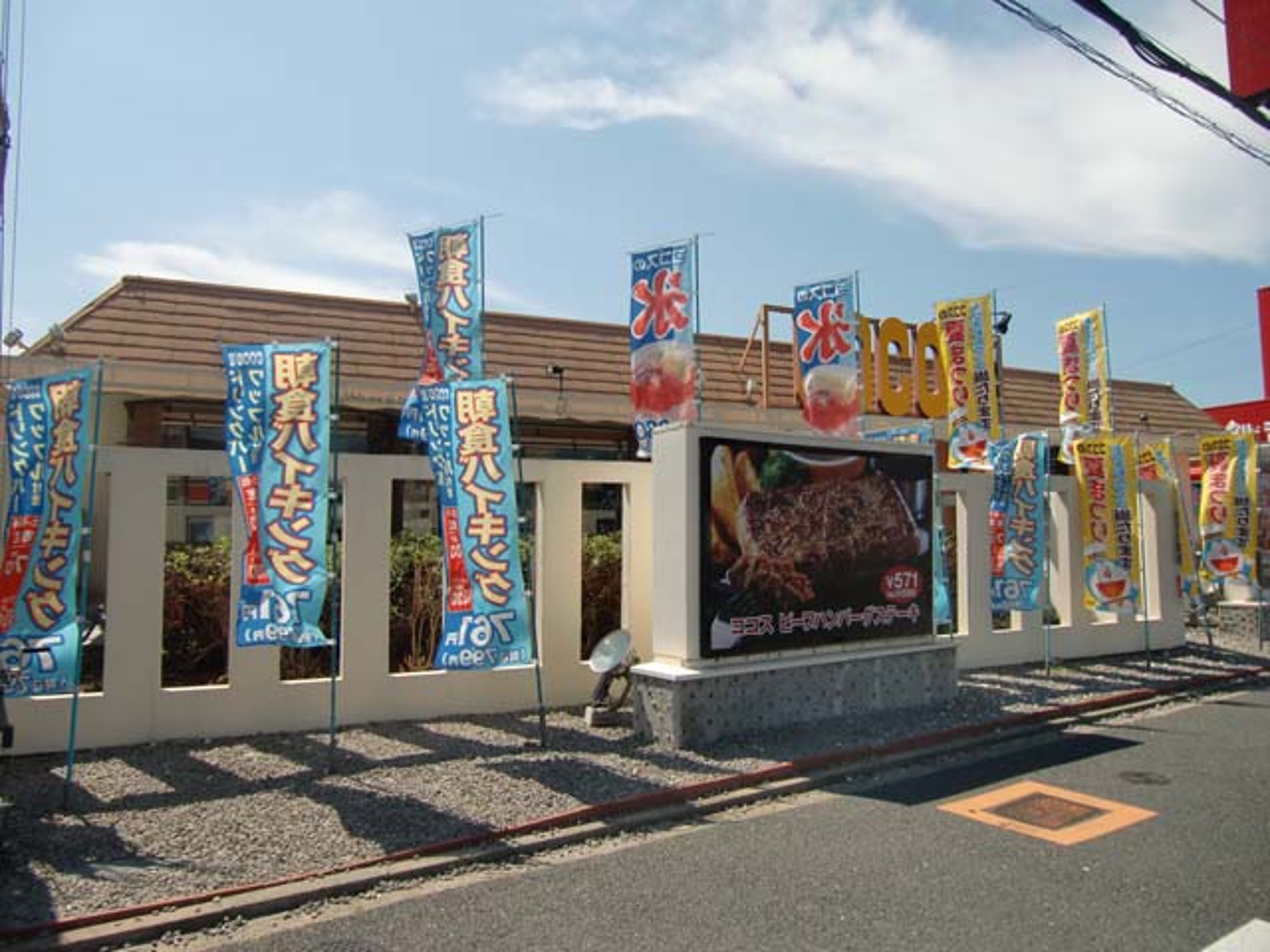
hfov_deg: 71.6
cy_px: 476
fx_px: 881
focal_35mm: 24
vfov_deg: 56.8
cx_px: 635
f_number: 7.5
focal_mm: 4.3
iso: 64
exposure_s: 1/250
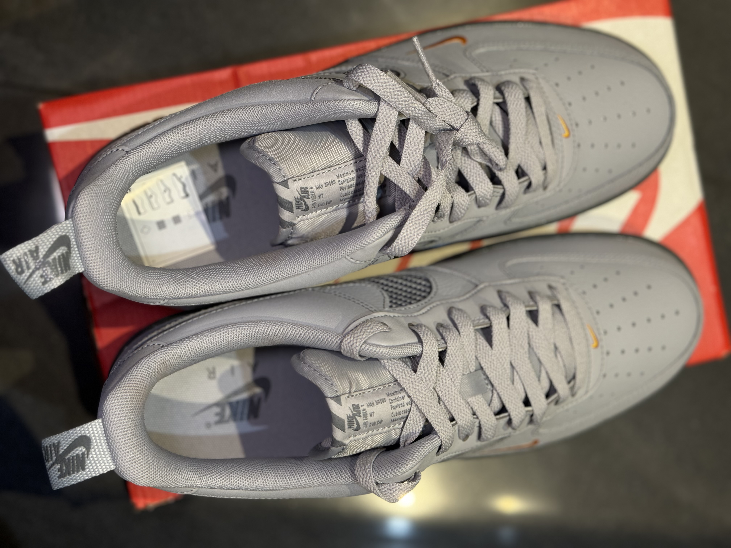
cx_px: 366
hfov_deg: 39.7
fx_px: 1014
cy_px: 274
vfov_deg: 30.3
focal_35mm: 48
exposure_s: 1/60
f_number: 1.78
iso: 125
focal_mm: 6.86
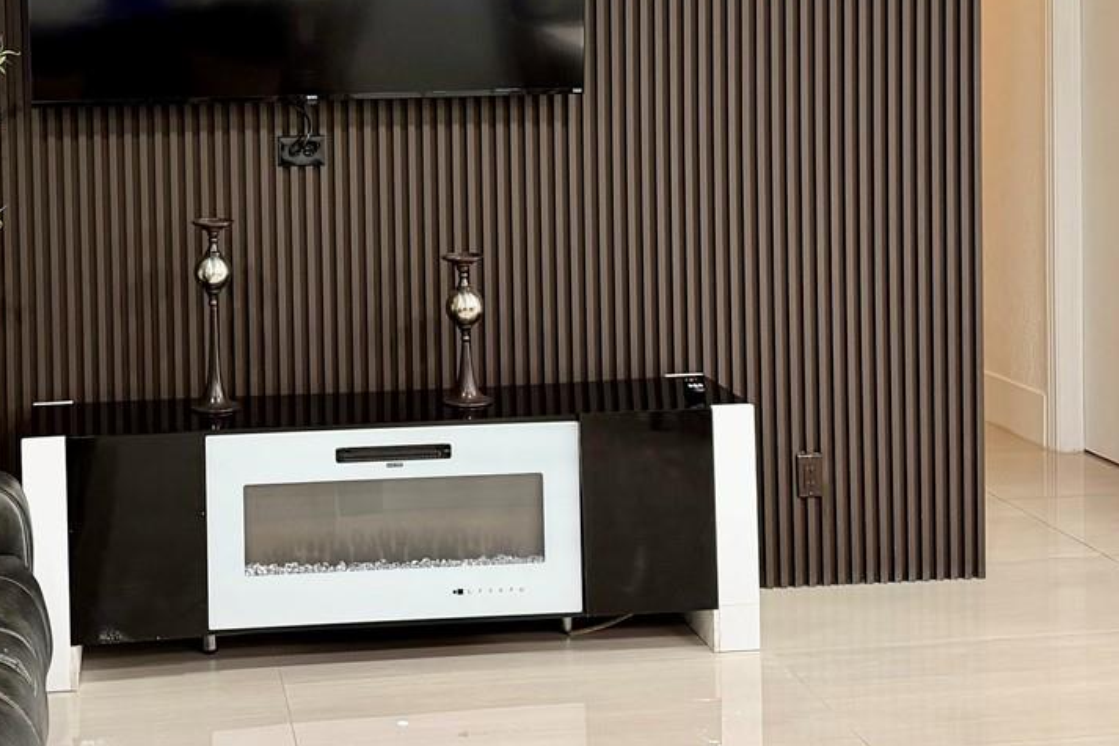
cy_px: 94
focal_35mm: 56
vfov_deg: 23.6
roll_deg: +3.3
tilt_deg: -2.4
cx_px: 308
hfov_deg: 35.0
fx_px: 1740
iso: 250
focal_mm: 6.76
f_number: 1.78
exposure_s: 1/60
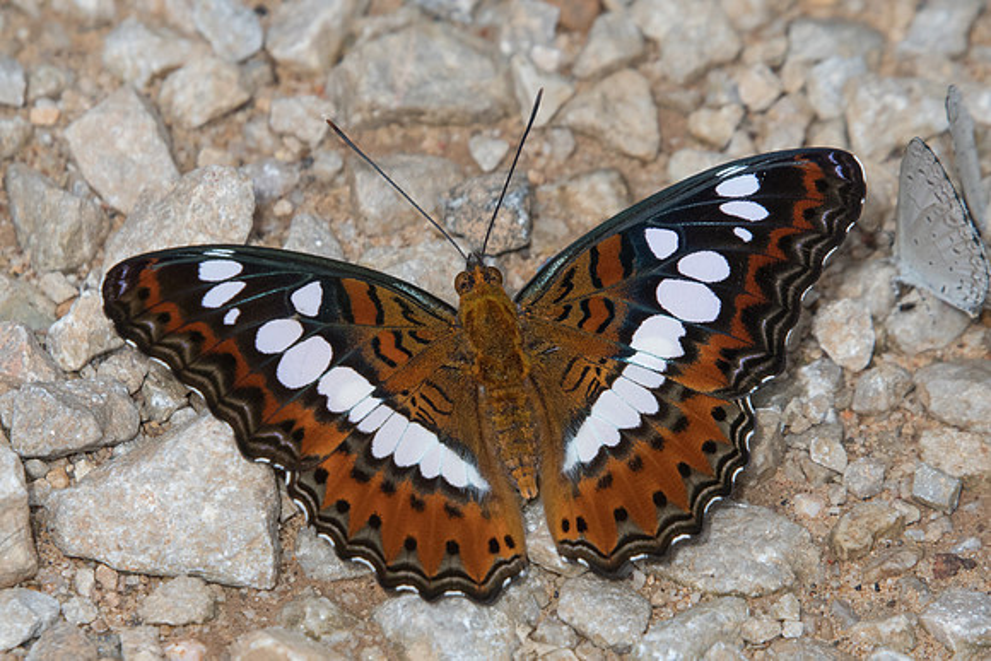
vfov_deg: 1.8
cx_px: 599
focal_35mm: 763
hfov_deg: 2.7
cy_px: 351
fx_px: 21020
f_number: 10
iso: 800
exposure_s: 1/500
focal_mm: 400
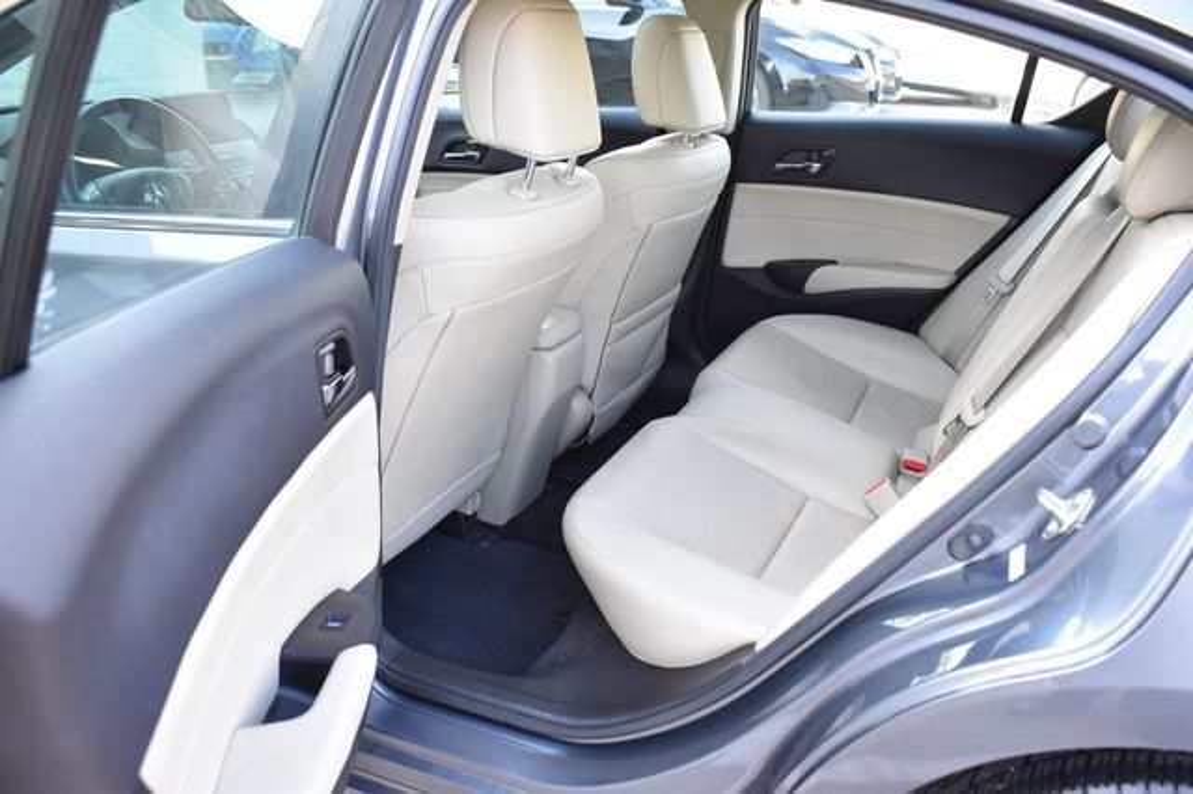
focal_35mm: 32
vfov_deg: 41.7
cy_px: 397
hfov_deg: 59.5
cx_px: 596
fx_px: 1043
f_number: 5.6
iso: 800
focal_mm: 21
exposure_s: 1/125
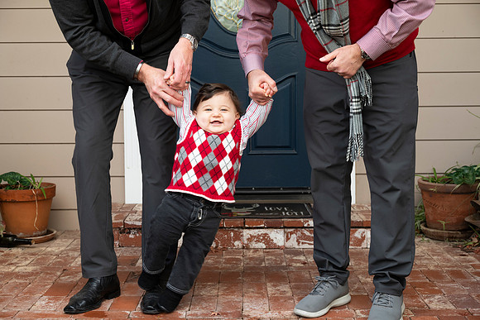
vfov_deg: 23.4
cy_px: 160
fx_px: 773
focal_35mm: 58
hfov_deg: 34.5
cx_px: 240
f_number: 5.6
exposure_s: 1/100
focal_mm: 58
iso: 400
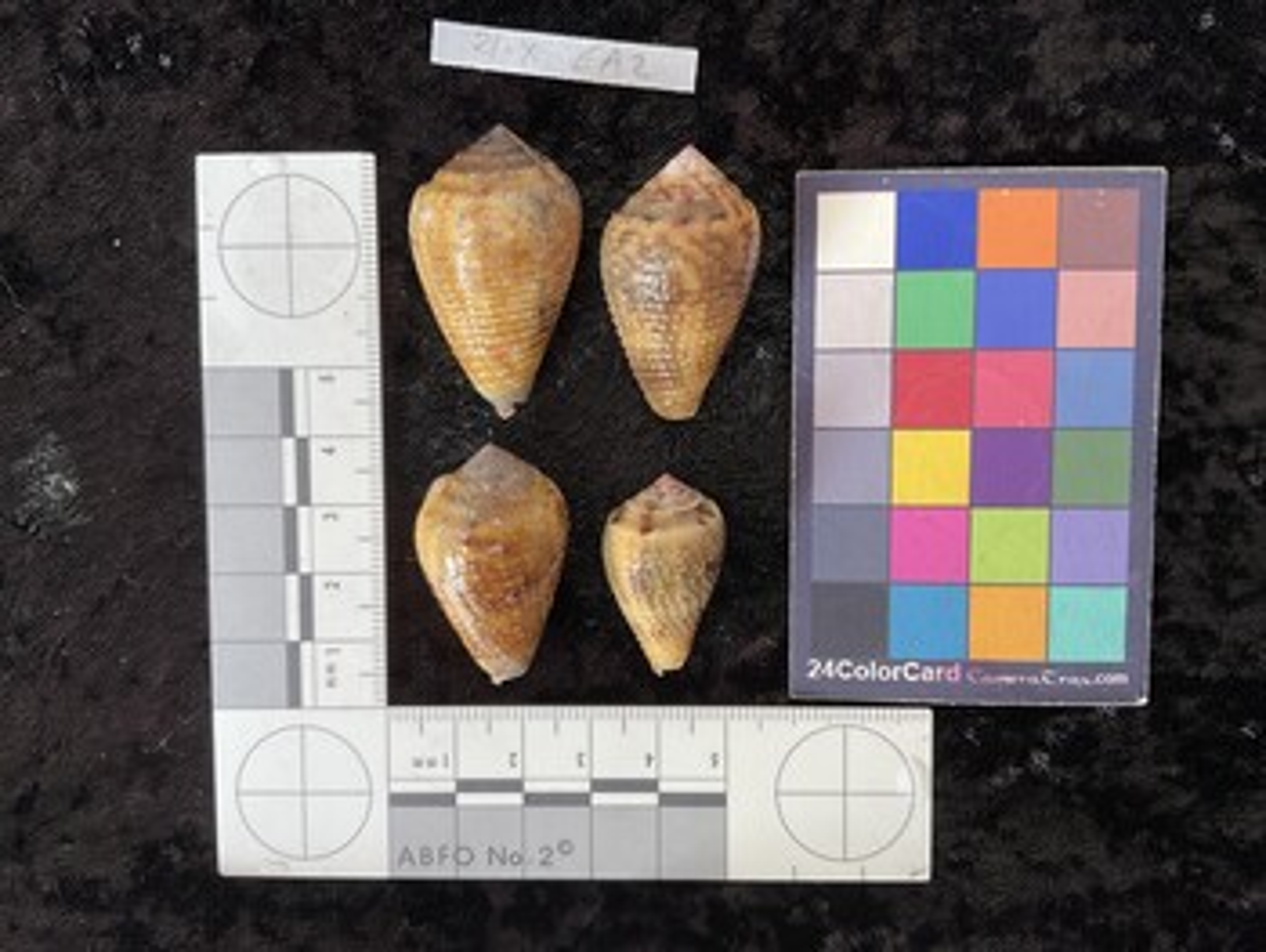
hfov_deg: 61.6
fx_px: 1061
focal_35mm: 29
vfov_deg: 48.3
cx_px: 633
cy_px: 476
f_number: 1.8
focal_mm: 3
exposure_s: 1/100
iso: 32
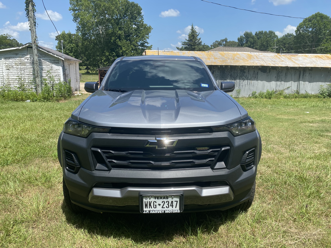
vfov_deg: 53.1
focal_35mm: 26
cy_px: 124
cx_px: 166
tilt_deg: -12.5
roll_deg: -1.0
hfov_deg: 67.3
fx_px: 249
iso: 32
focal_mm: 4.25
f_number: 1.8
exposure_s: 1/2222
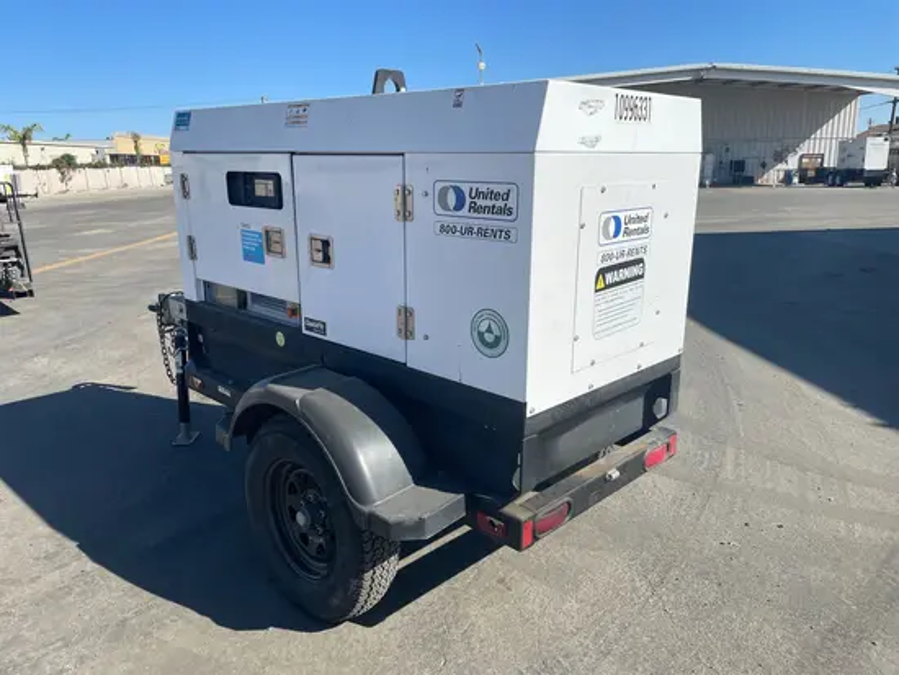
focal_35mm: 26
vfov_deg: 53.1
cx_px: 450
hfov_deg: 67.3
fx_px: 676
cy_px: 338
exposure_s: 1/4000
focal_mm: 4.2
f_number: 1.6
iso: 32
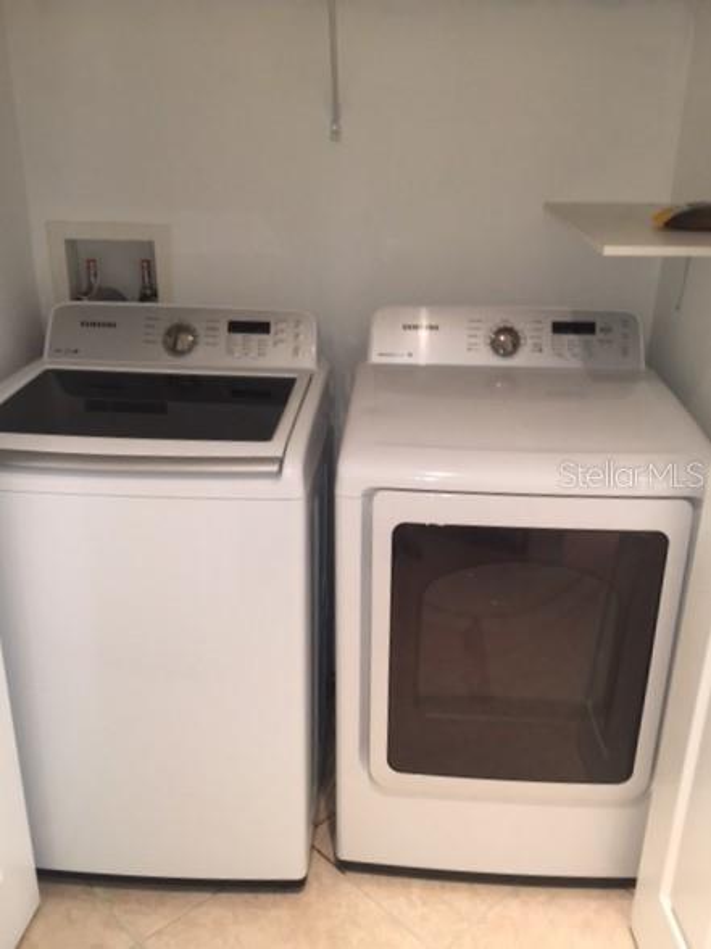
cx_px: 356
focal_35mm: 29
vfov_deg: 61.7
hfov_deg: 48.2
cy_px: 474
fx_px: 795
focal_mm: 4.15
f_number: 2.2
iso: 32
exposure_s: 1/30
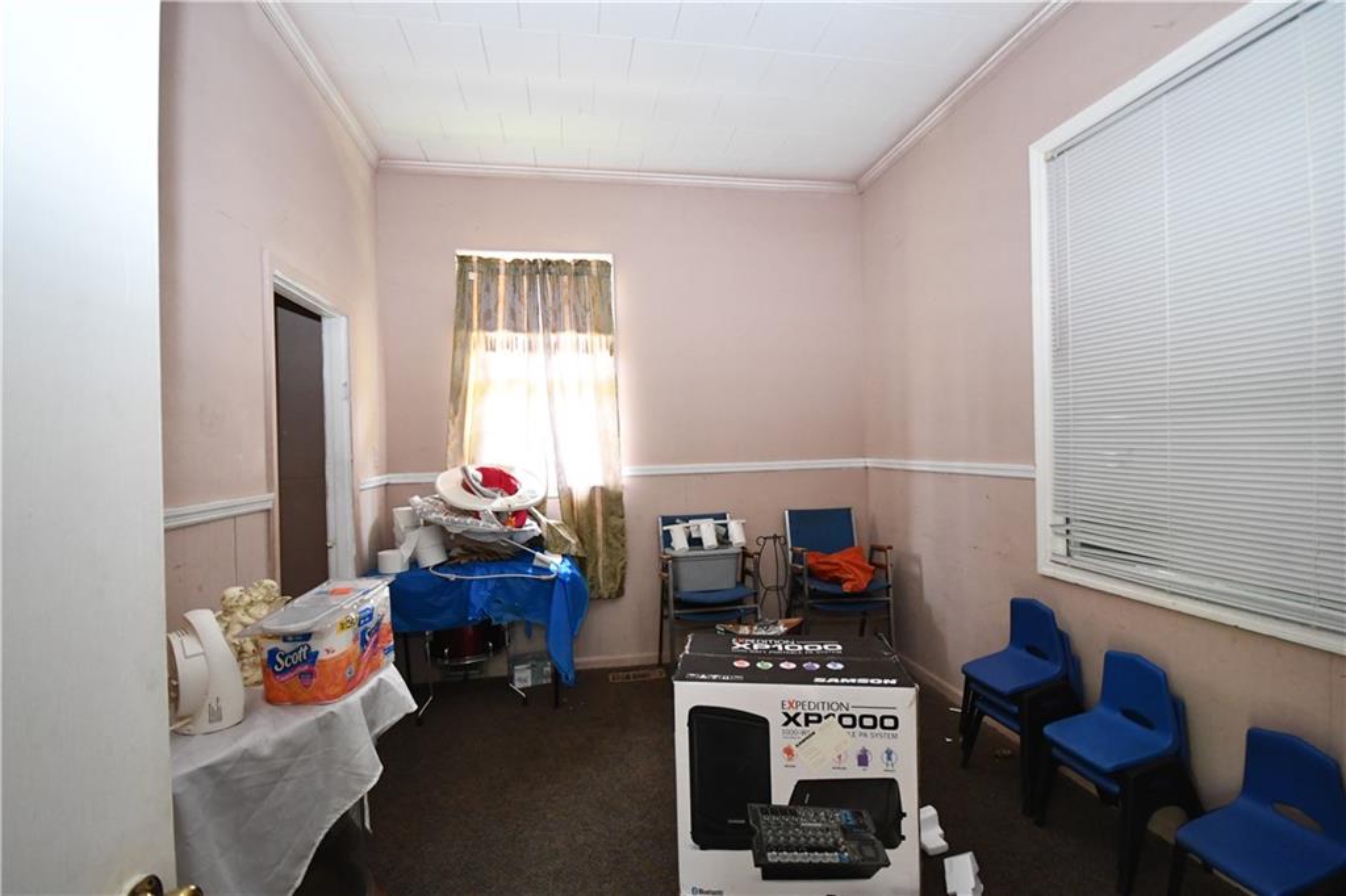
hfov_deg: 100.4
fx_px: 561
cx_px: 673
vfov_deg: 77.3
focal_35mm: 15
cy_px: 448
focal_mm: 10
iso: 3200
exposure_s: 1/100
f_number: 4
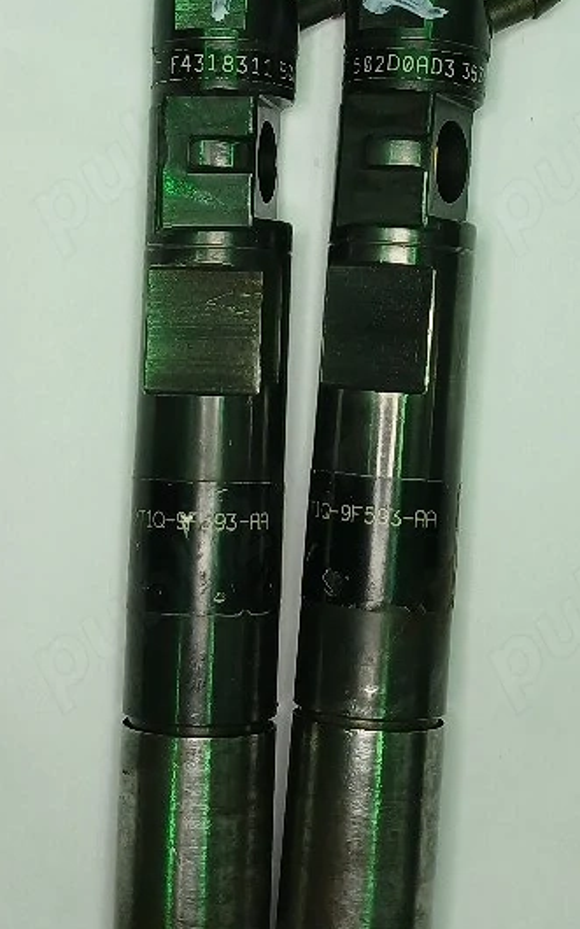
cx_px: 336
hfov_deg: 18.1
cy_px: 164
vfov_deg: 27.9
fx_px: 1822
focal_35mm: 72
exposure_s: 1/50.3
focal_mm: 3.98
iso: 40
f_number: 1.8
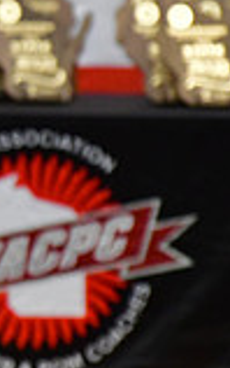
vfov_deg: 1.9
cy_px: 43
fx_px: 11262
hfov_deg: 1.2
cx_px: -404
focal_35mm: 1125
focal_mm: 200
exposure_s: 1/500
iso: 4000
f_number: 3.5
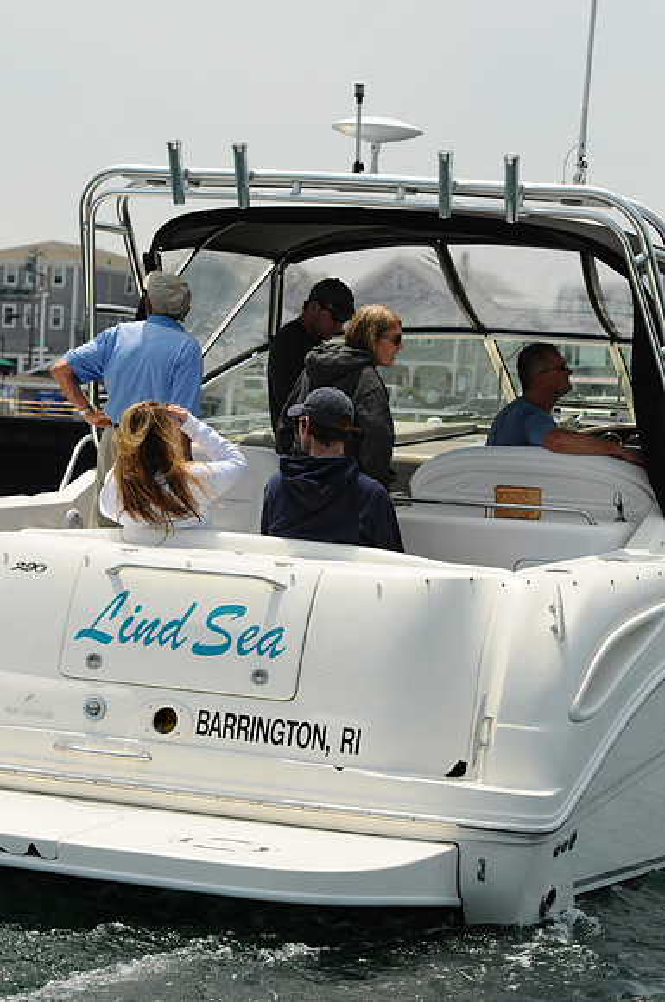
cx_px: 332
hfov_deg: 13.0
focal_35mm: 105
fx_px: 2918
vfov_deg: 19.5
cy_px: 501
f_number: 7.1
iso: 200
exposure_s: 1/800
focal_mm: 70
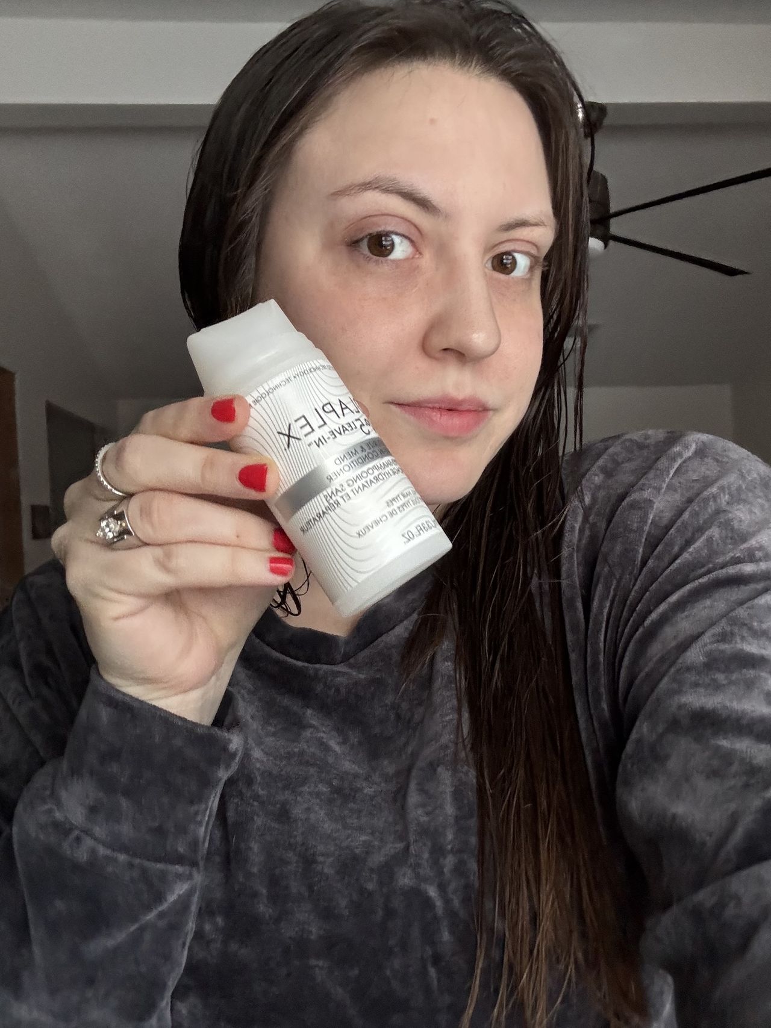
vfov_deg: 60.0
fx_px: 891
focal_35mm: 30
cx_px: 386
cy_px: 514
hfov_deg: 46.8
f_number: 1.9
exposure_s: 1/60
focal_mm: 2.69
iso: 320
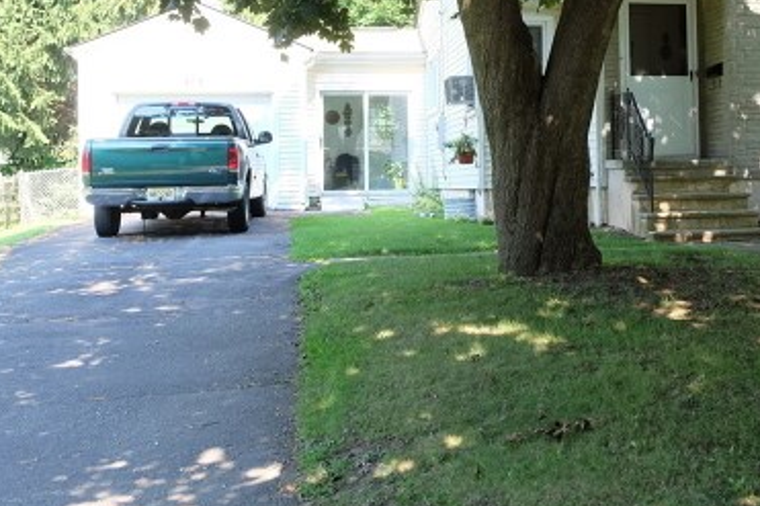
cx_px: 635
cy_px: 128
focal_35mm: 56
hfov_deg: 34.3
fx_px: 1182
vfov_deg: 23.9
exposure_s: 1/150
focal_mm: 17.6
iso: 400
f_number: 3.6
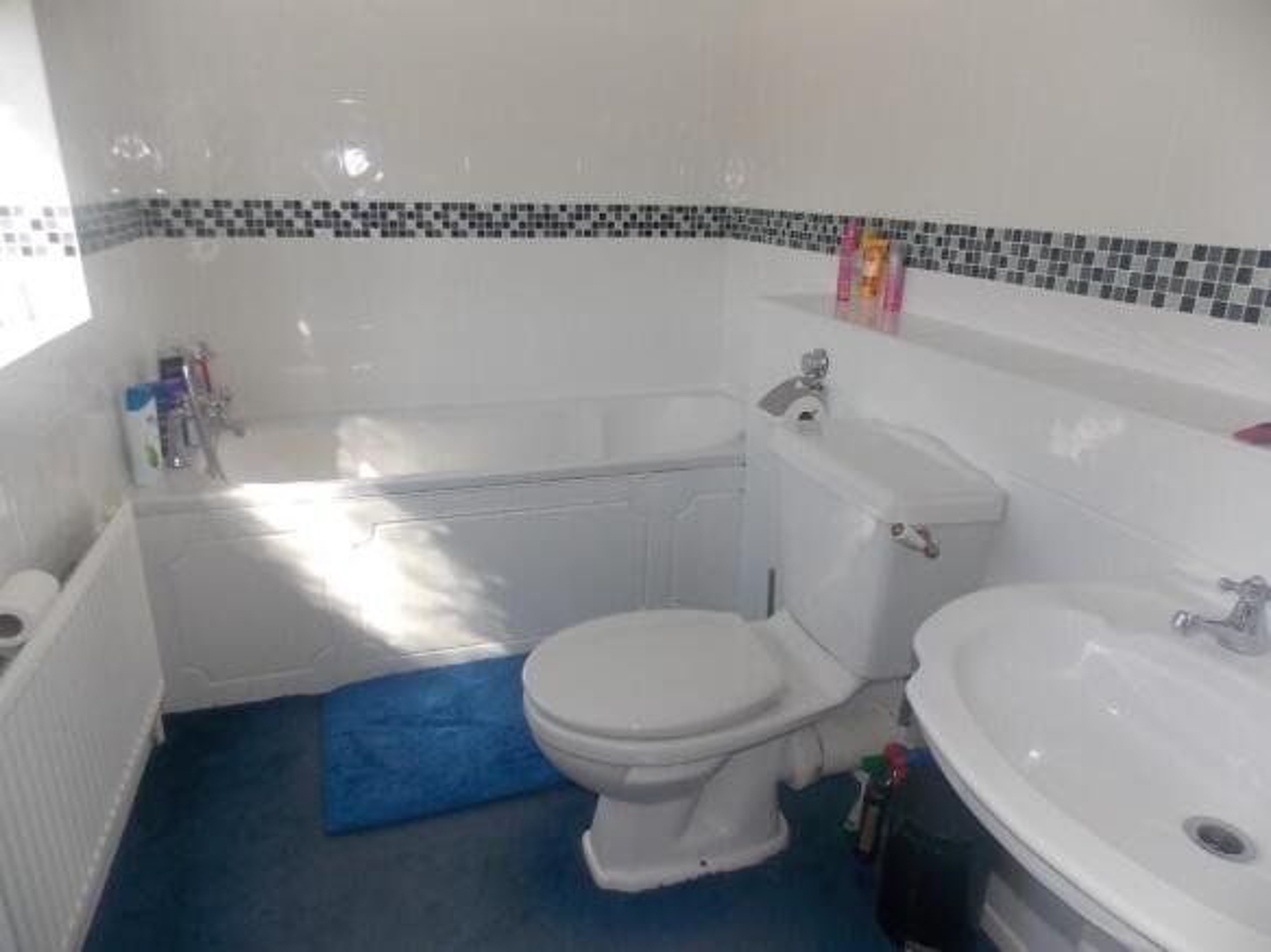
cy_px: 476
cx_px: 636
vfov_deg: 58.9
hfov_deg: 73.9
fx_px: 844
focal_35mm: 23
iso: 80
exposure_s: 1/125
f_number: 3.1
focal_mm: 4
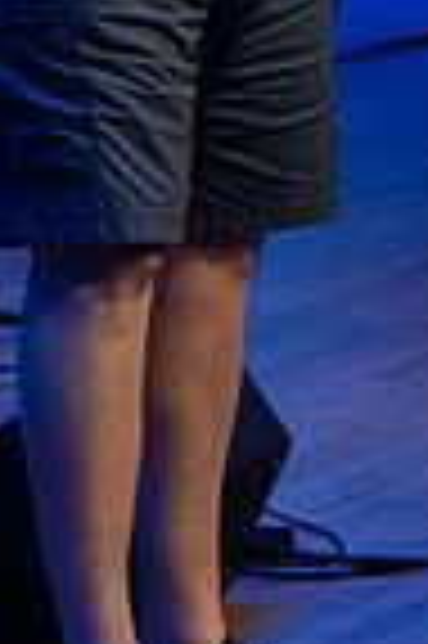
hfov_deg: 3.0
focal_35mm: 453
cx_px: 451
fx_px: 8098
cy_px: -185
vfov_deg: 4.5
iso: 800
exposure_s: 1/80
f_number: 8
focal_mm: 96
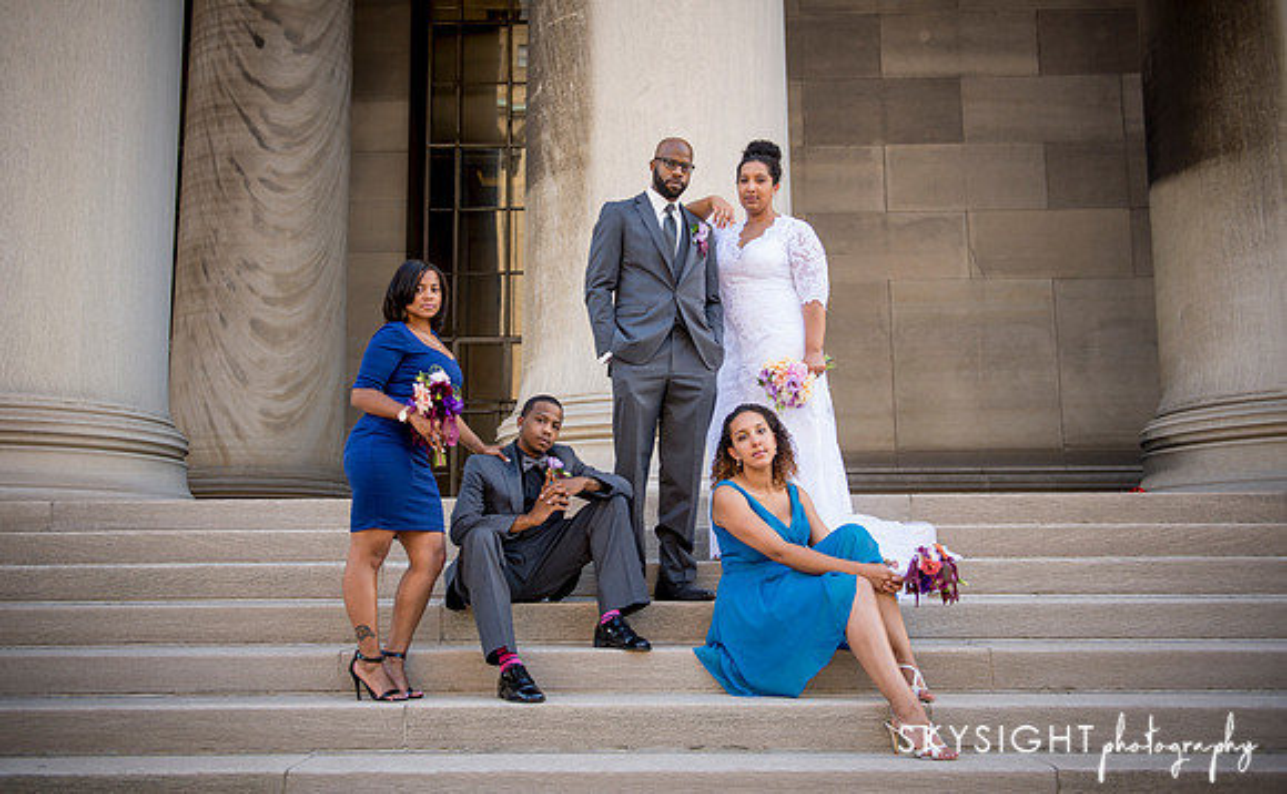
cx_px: 620
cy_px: 361
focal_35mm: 37
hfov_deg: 52.6
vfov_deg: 33.9
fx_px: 1302
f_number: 2.8
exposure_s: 1/250
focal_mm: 35
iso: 320
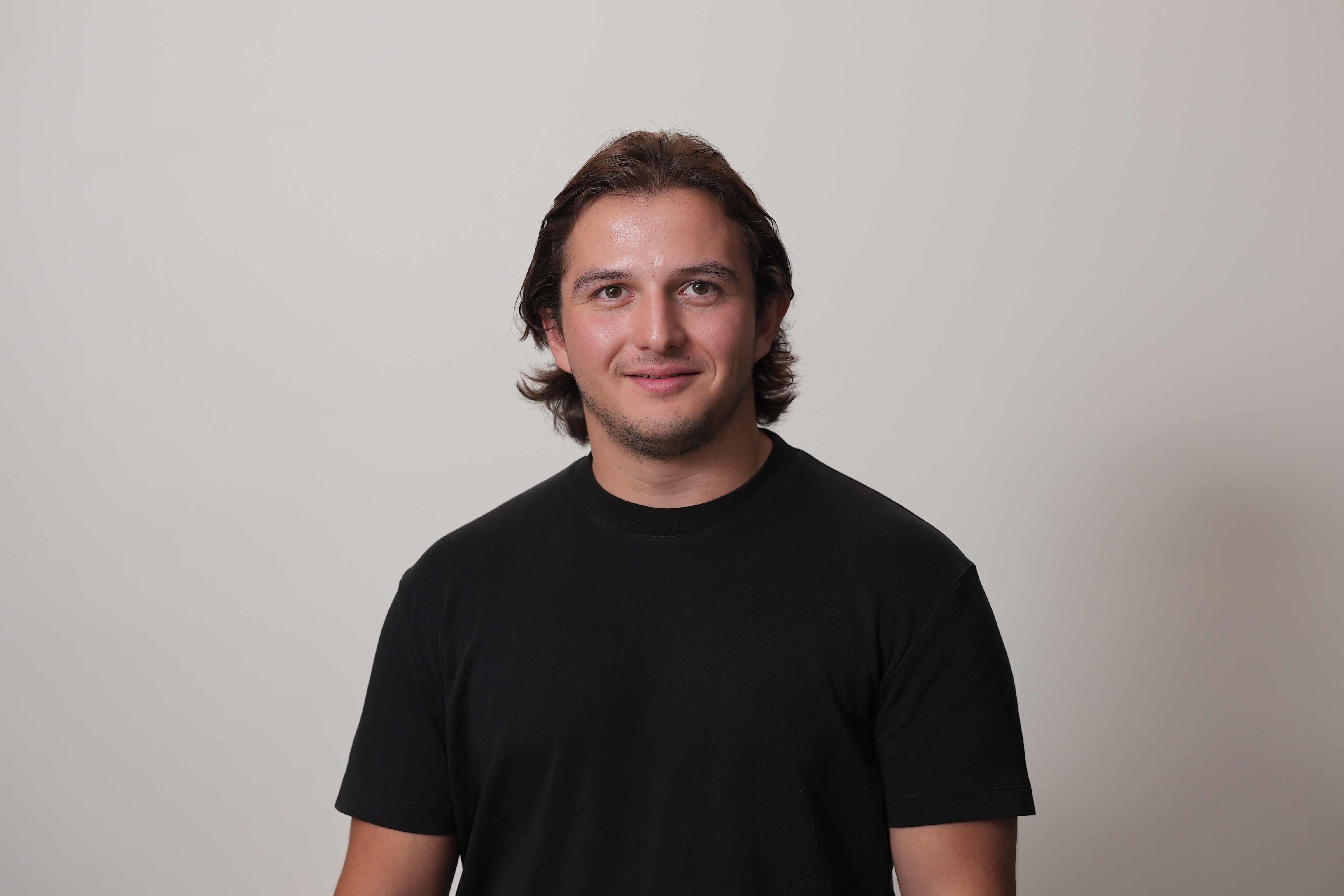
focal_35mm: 75
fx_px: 2800
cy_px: 448
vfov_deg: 18.2
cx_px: 672
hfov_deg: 27.0
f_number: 2.5
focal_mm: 50
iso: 1000
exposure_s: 1/160
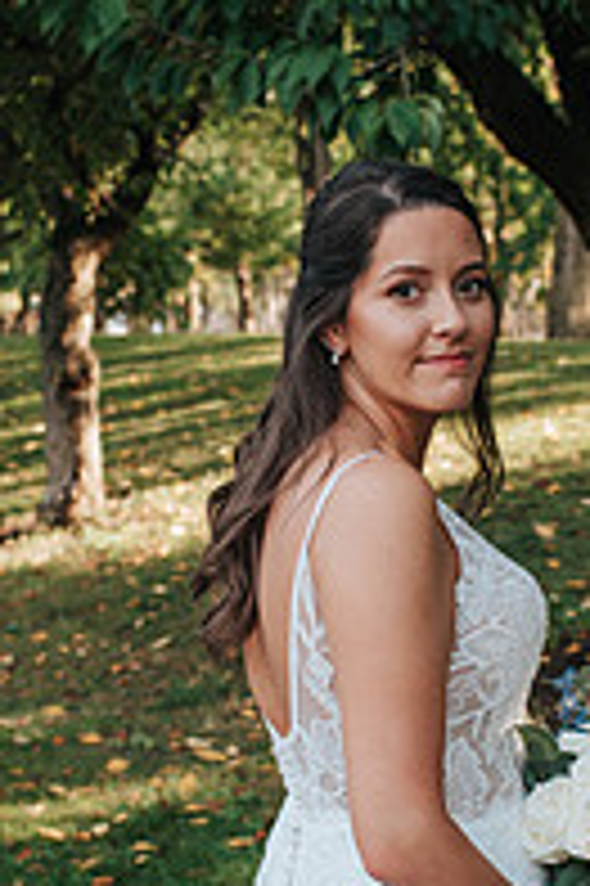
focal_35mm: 80
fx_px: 1970
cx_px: 405
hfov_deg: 17.0
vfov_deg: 25.3
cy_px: 544
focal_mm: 35
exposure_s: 1/1000
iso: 1000
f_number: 4
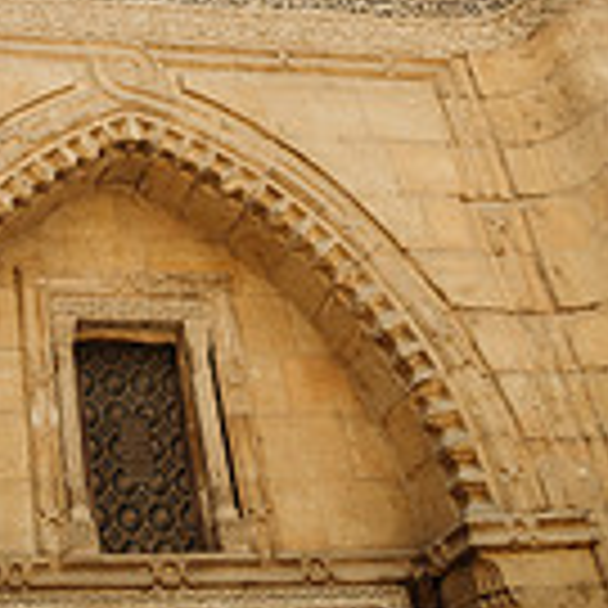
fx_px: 1351
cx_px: 5
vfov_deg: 21.6
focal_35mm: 68
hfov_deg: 24.3
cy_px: -279
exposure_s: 1/2000
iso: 200
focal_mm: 24
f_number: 4
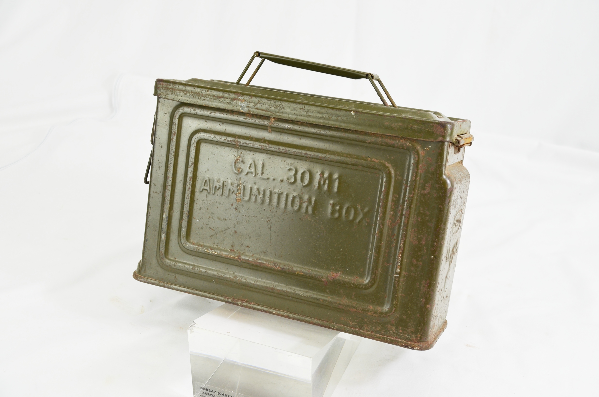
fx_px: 797
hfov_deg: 41.2
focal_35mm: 48
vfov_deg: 28.0
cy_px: 198
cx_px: 300
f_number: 5.6
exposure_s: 1/125
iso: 320
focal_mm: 32
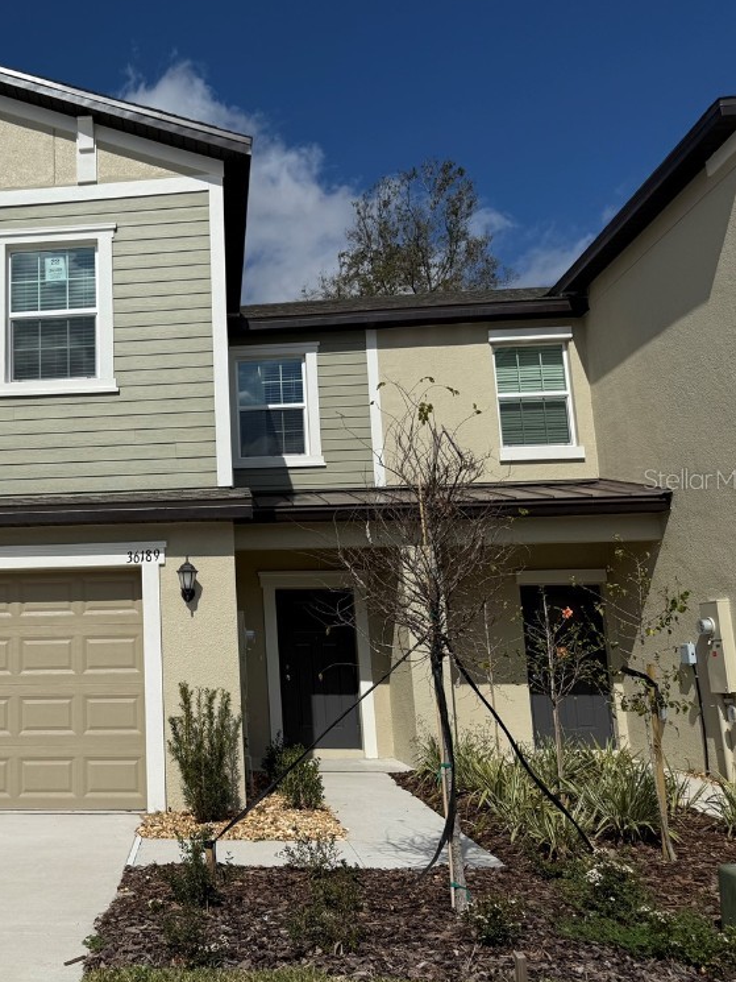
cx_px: 93
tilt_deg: +9.5
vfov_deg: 55.3
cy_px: 478
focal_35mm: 33
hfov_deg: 40.2
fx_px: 935
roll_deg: +1.0
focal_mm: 6.76
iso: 64
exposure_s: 1/14286
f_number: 1.78
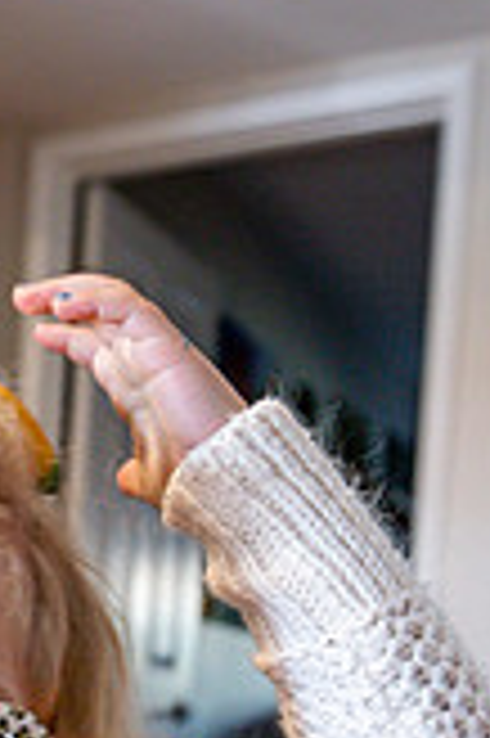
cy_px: 801
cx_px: -166
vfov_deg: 28.0
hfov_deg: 18.9
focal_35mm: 66
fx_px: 1350
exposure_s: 1/100
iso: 2000
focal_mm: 24
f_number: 4
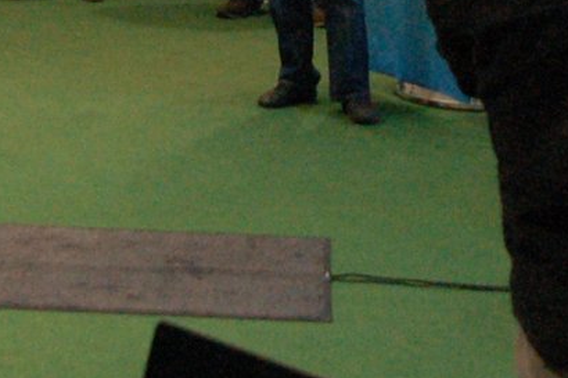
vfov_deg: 8.3
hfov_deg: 12.7
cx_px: 441
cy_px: -270
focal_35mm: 161
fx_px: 2539
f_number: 4
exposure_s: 1/125
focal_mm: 22
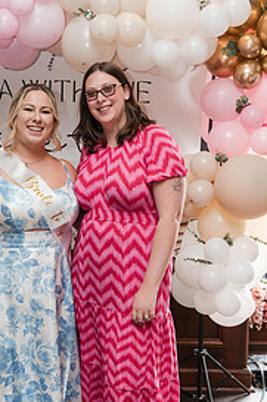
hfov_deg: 23.1
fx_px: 646
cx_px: 69
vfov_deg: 34.5
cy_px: 228
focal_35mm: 58
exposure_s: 1/250
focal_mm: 35
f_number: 4
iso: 2500
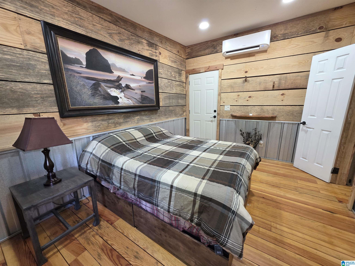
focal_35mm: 13
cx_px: 178
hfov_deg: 106.2
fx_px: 133
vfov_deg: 89.9
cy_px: 133
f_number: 1.9
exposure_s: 1/60
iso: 320
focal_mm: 2.2
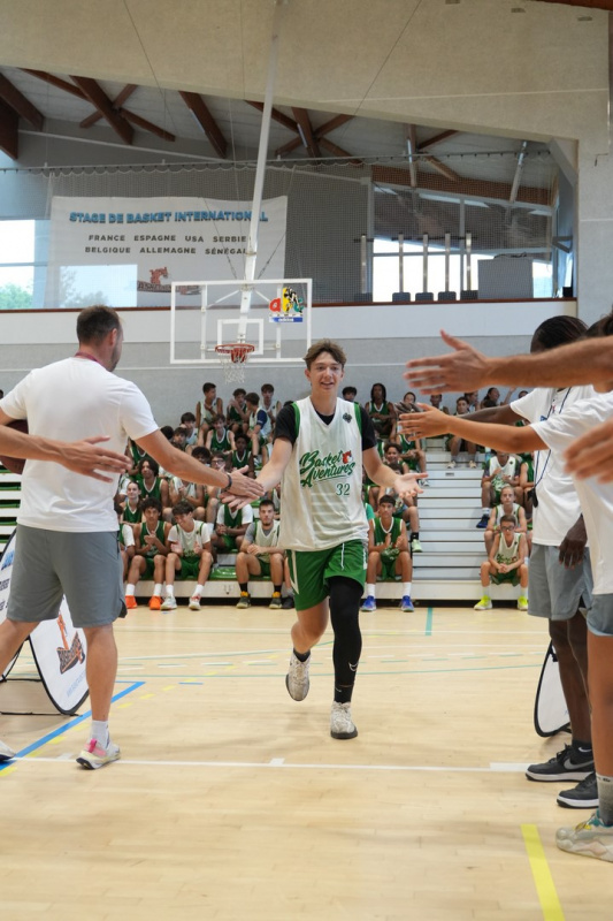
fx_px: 1073
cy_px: 460
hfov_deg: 31.9
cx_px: 306
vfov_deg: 46.4
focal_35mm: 42
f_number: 2.8
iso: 1600
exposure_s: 1/500
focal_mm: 28
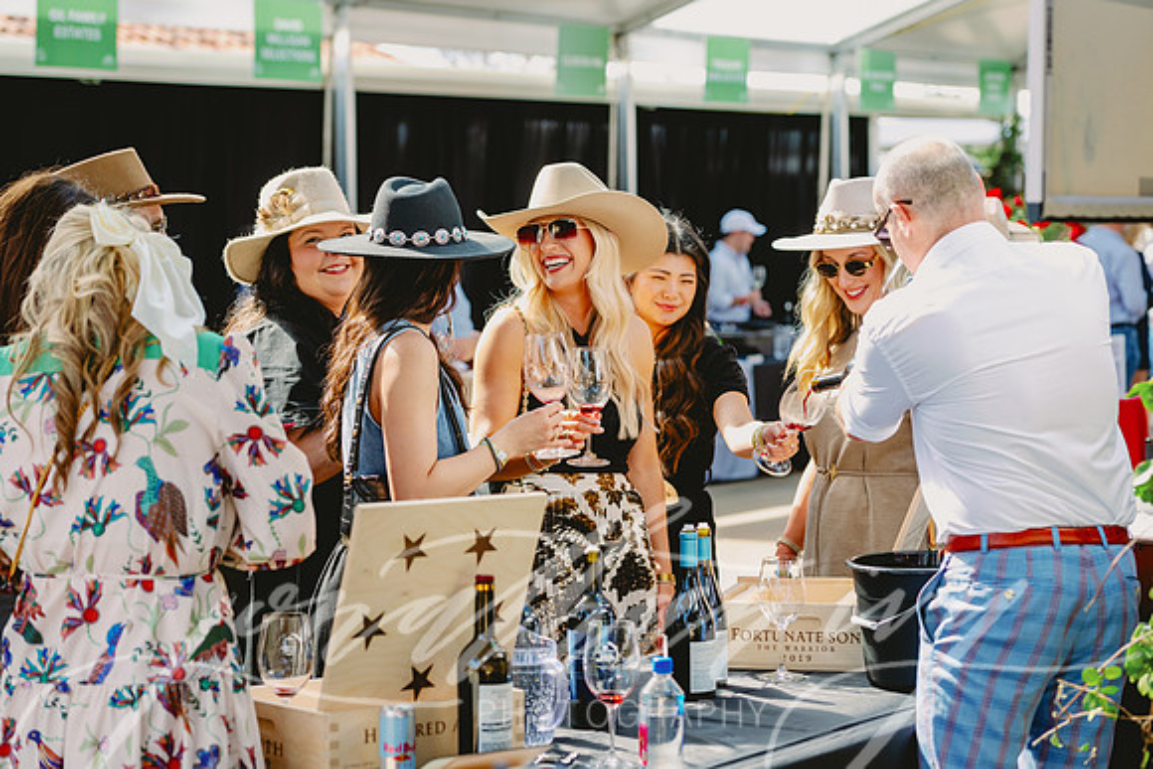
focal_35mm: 90
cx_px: 576
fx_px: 2883
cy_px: 384
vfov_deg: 15.2
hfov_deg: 22.6
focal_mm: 90
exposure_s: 1/800
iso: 640
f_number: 4.5
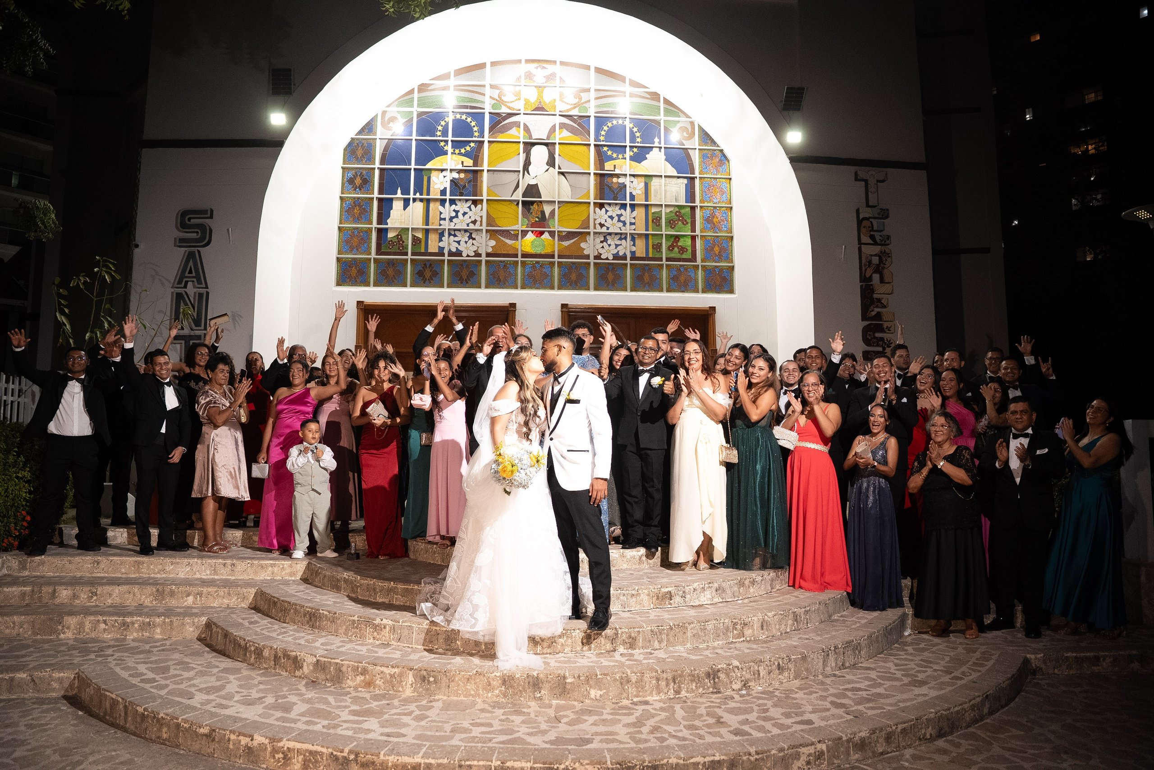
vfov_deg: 53.1
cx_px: 577
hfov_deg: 73.7
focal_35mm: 24
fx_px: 769
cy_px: 385
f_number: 2.8
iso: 2500
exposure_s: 1/250
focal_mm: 24
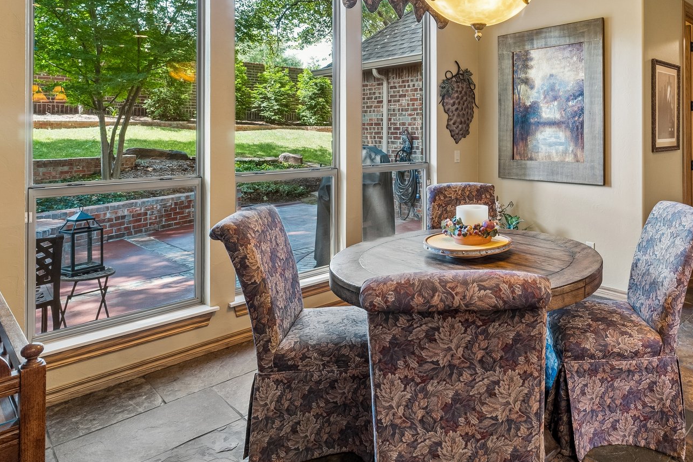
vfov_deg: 51.0
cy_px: 117
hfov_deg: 70.3
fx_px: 462
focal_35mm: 24
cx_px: 493
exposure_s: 1/15
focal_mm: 10
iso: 200
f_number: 7.1
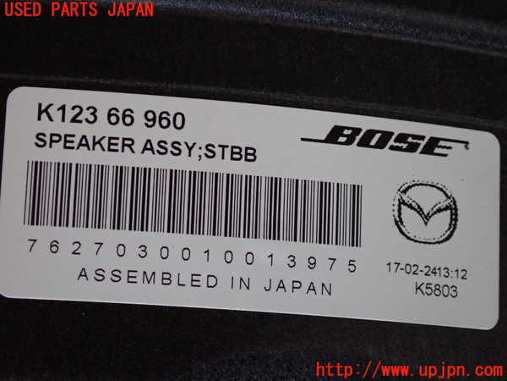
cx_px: 254
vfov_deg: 14.8
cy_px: 190
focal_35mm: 100
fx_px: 1465
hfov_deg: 19.6
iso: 640
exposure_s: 1/100
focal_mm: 18
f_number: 4.9
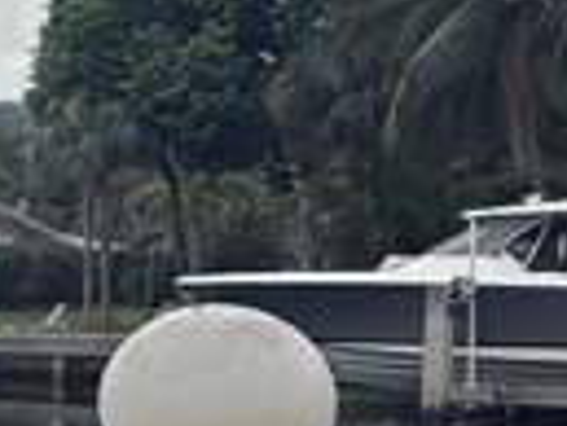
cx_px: -760
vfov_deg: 16.7
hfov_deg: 14.9
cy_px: 391
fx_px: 1426
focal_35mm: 87
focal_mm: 2.22
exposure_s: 1/2841
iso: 50
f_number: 2.2
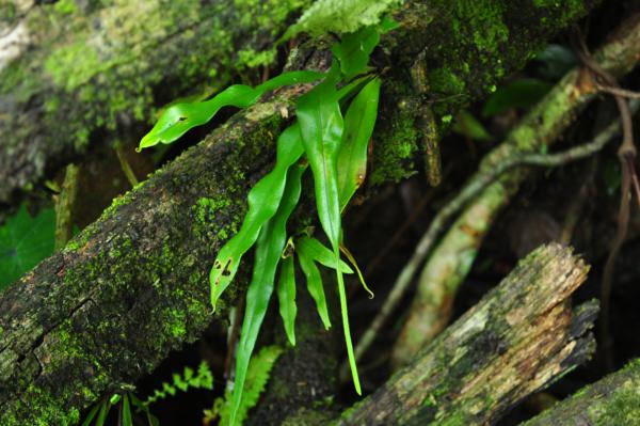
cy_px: 213
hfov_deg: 24.6
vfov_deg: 16.5
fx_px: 1465
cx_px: 320
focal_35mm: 82
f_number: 5.6
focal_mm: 55
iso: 320
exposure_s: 1/20
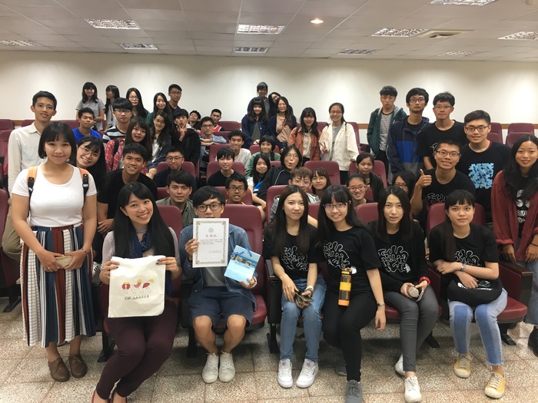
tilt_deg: -10.4
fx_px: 451
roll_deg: -1.1
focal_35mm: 29
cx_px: 269
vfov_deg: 48.2
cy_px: 202
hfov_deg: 61.7
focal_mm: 4.15
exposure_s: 1/30
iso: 64
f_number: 2.2
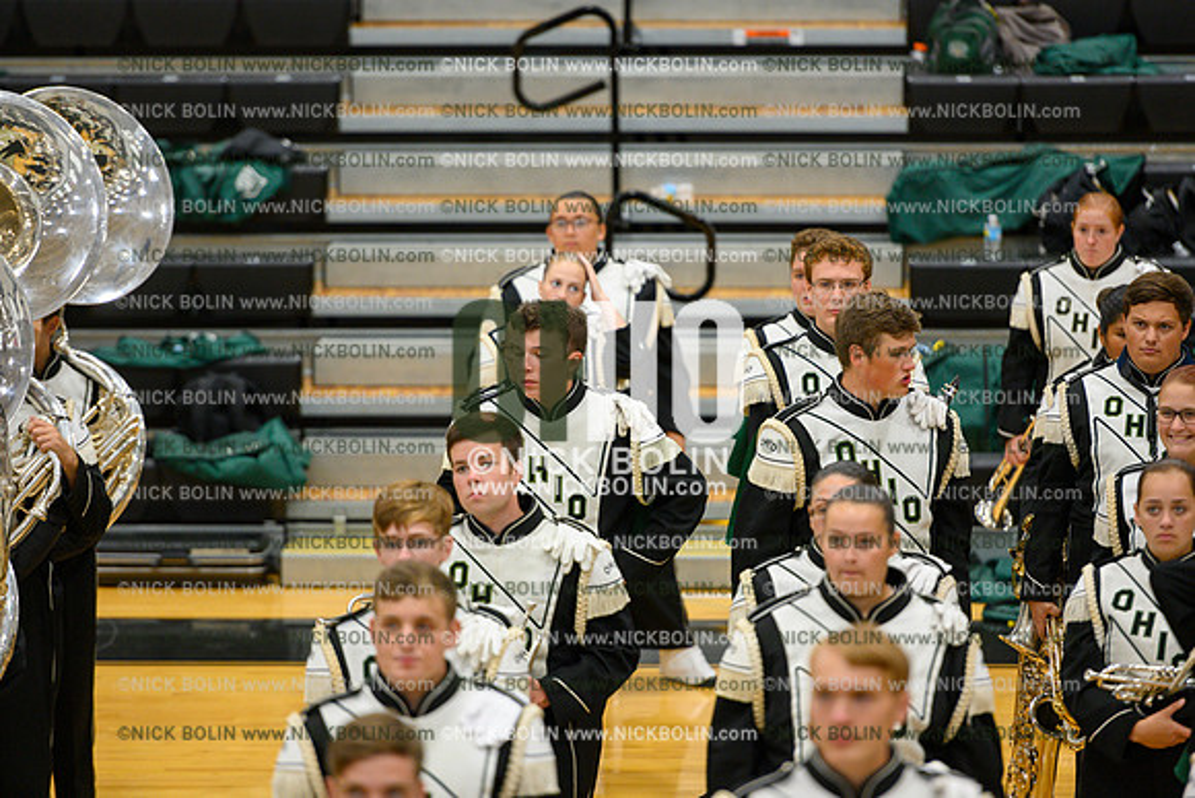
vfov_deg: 6.9
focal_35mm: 200
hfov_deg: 10.3
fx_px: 6640
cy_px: 399
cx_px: 598
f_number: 2.8
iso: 1600
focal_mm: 200
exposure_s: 1/320
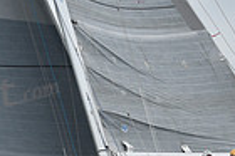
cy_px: 175
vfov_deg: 4.7
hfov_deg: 7.1
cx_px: 148
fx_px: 1891
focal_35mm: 290
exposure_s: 1/800
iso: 250
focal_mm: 70
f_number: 10
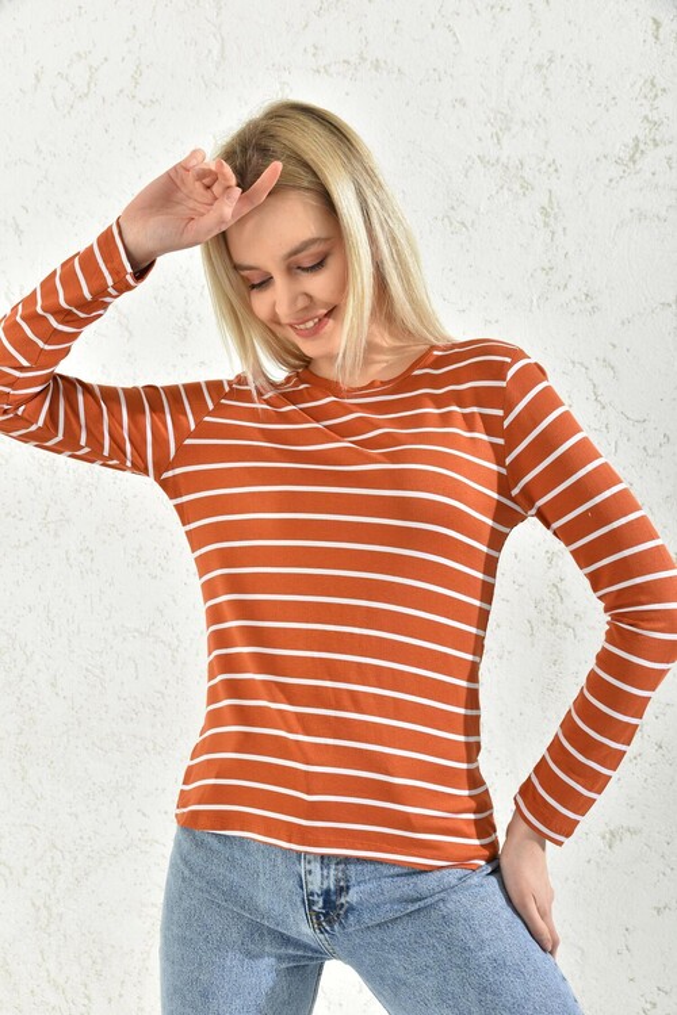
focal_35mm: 35
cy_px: 508
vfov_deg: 54.4
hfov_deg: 37.9
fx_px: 987
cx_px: 338
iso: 100
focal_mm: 35
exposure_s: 1/160
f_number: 7.1
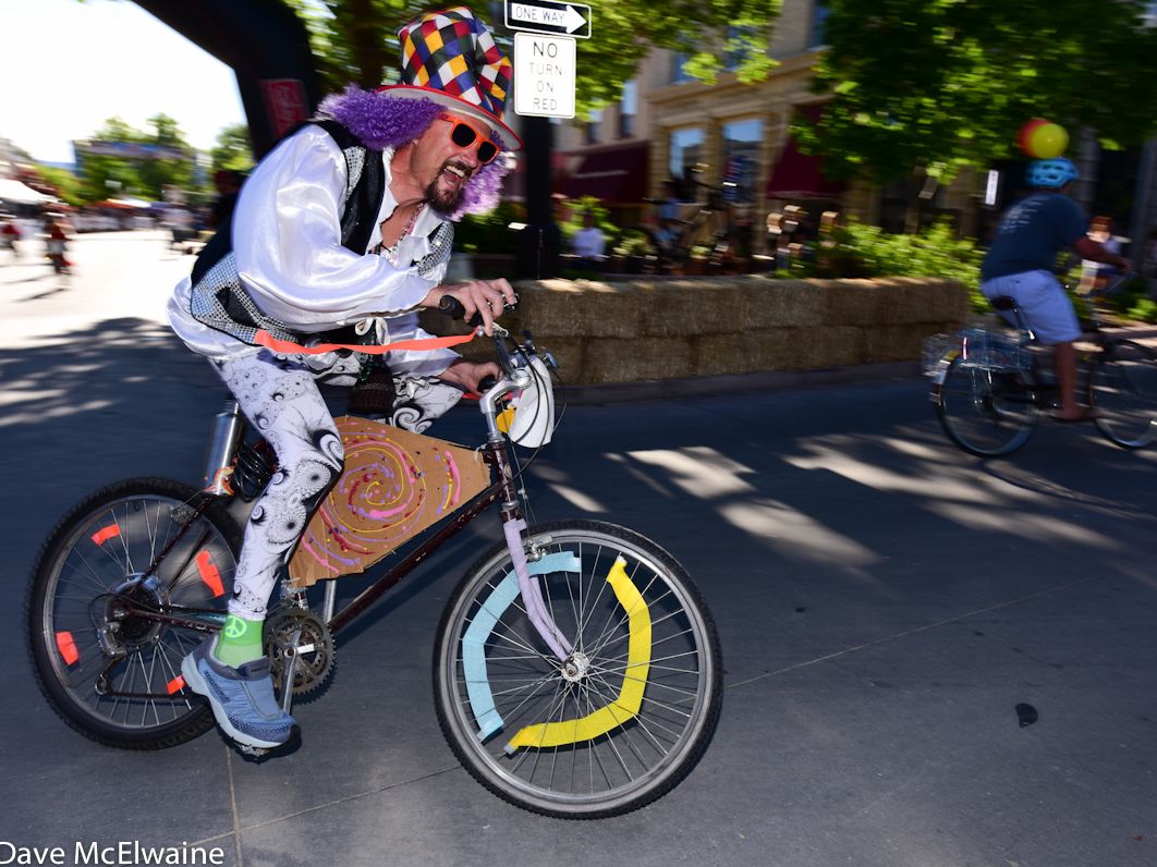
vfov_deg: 54.9
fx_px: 835
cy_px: 435
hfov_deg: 69.3
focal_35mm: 25
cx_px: 628
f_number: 7.1
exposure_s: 1/250
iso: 100
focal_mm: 23
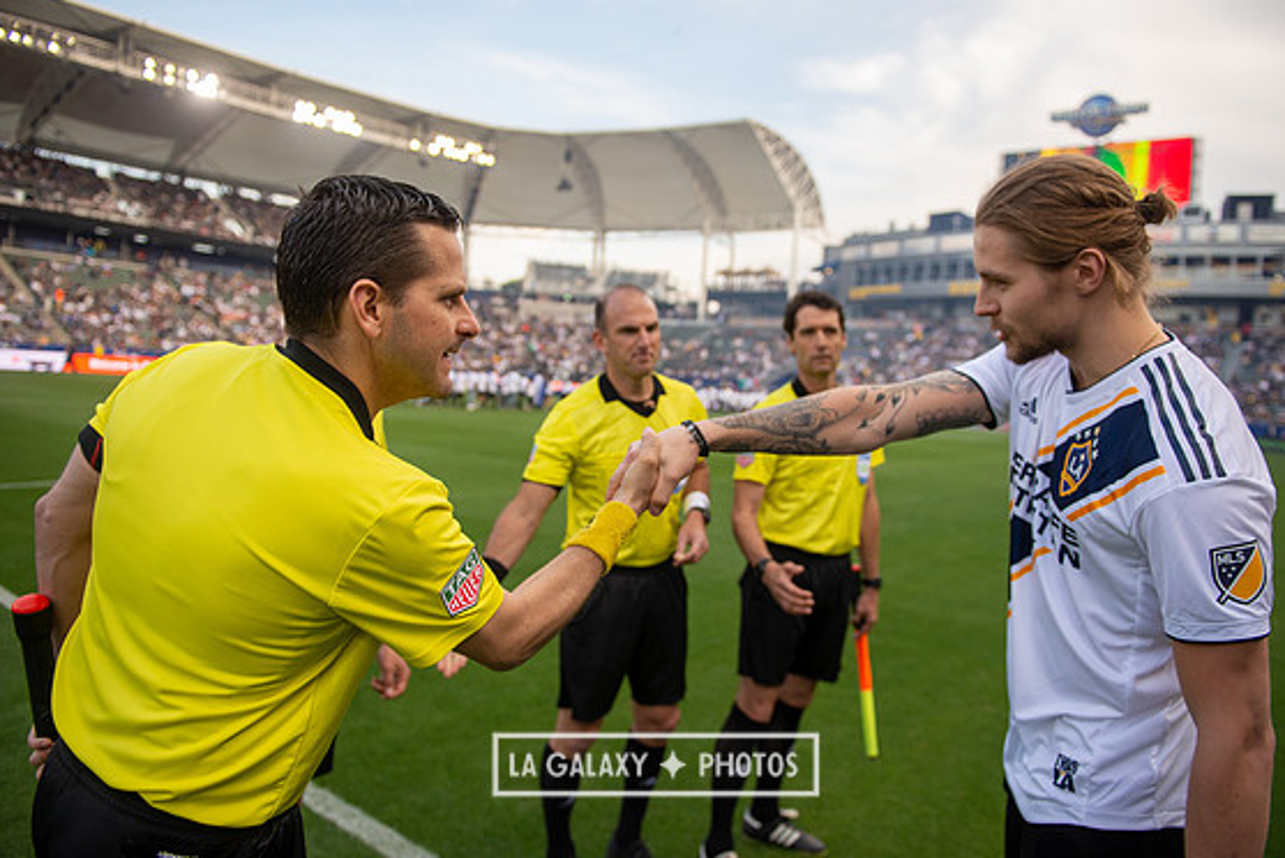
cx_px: 655
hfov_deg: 71.5
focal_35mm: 25
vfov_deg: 51.3
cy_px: 419
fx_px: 893
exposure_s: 1/1000
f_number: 2.8
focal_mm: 24
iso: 400
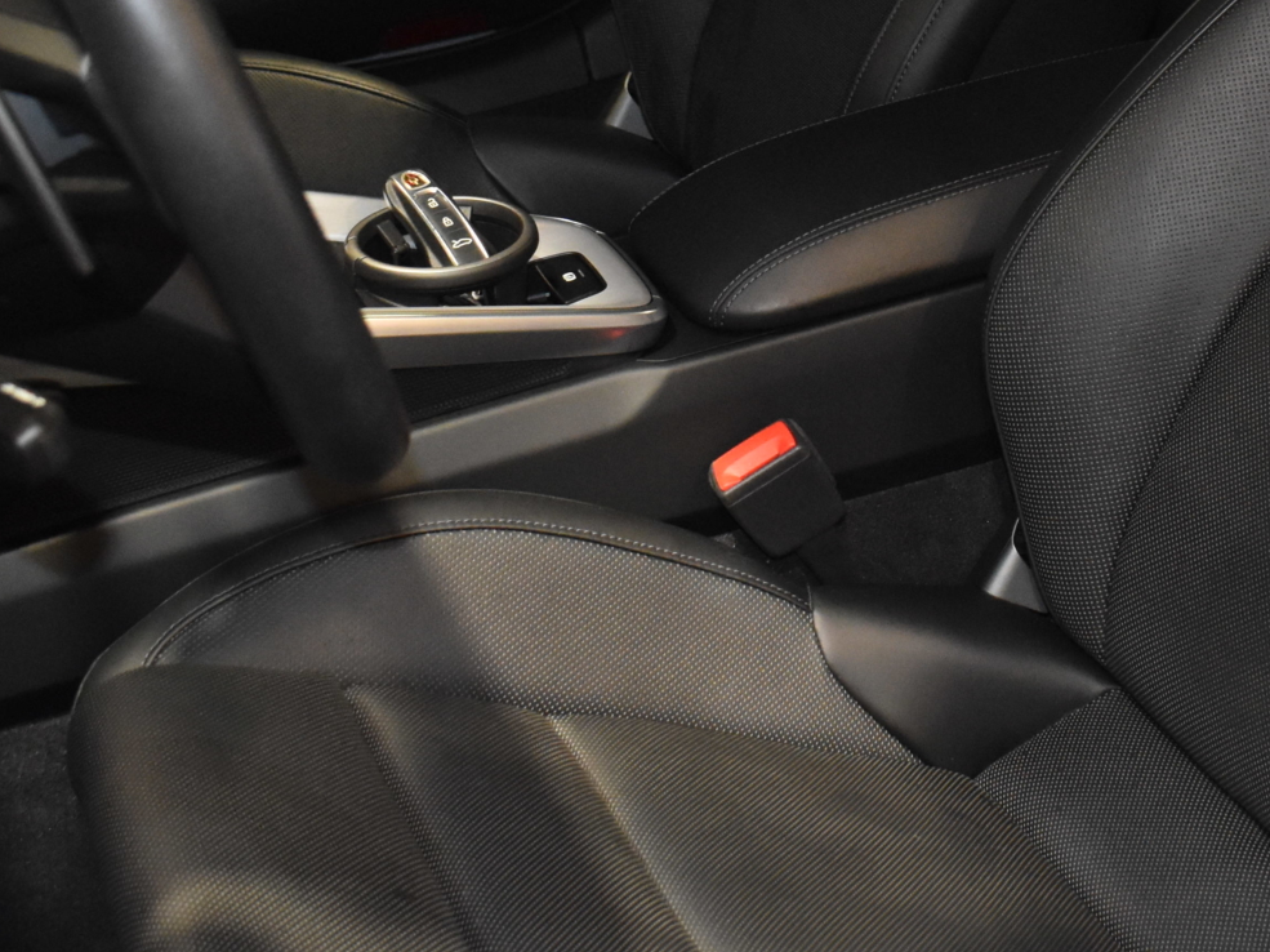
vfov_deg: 19.5
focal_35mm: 75
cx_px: 1115
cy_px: 237
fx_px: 2751
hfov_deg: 25.3
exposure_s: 1/60
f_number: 4.5
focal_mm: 20
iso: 2200
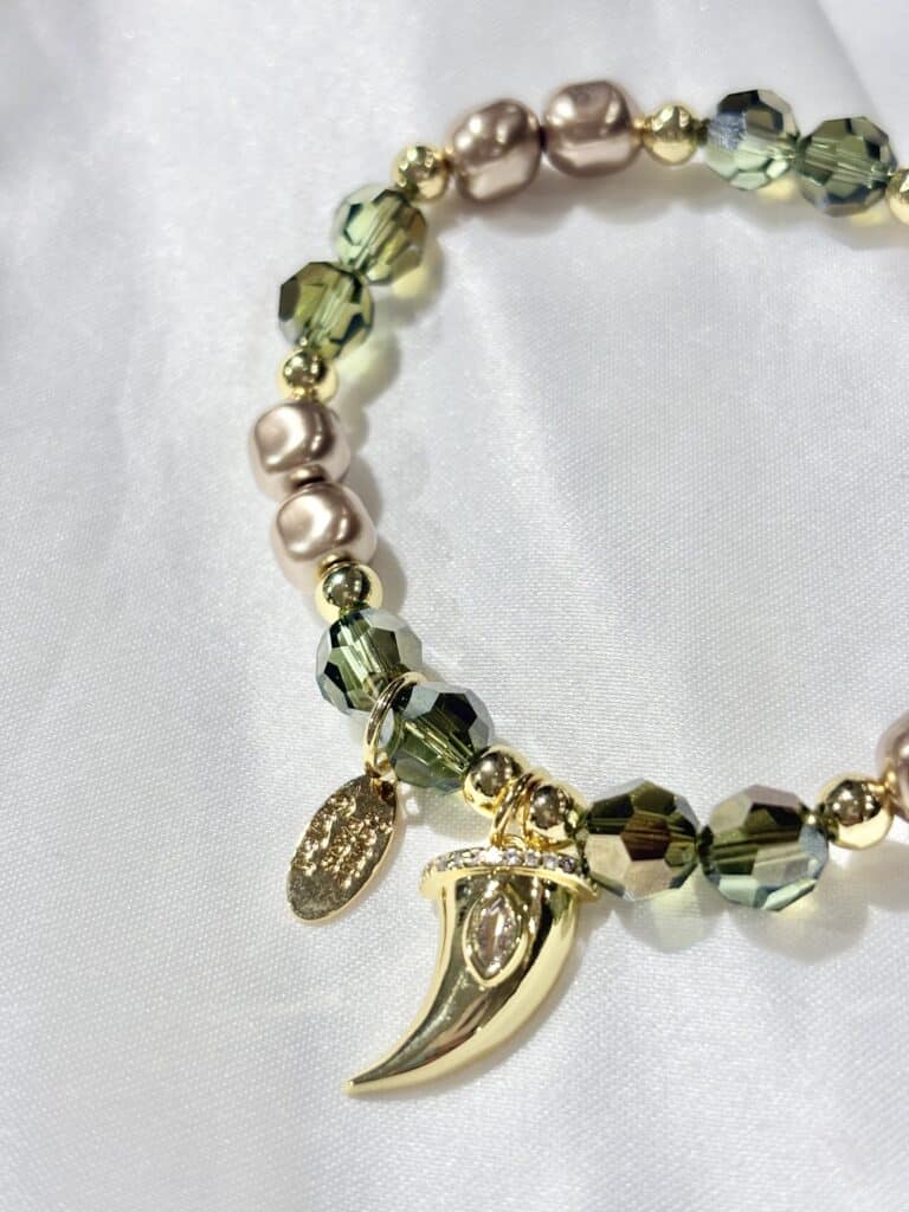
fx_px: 1821
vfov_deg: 36.8
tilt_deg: -55.4
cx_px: 454
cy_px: 606
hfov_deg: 28.0
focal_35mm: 52
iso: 32
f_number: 1.6
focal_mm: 5.96
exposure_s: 1/300
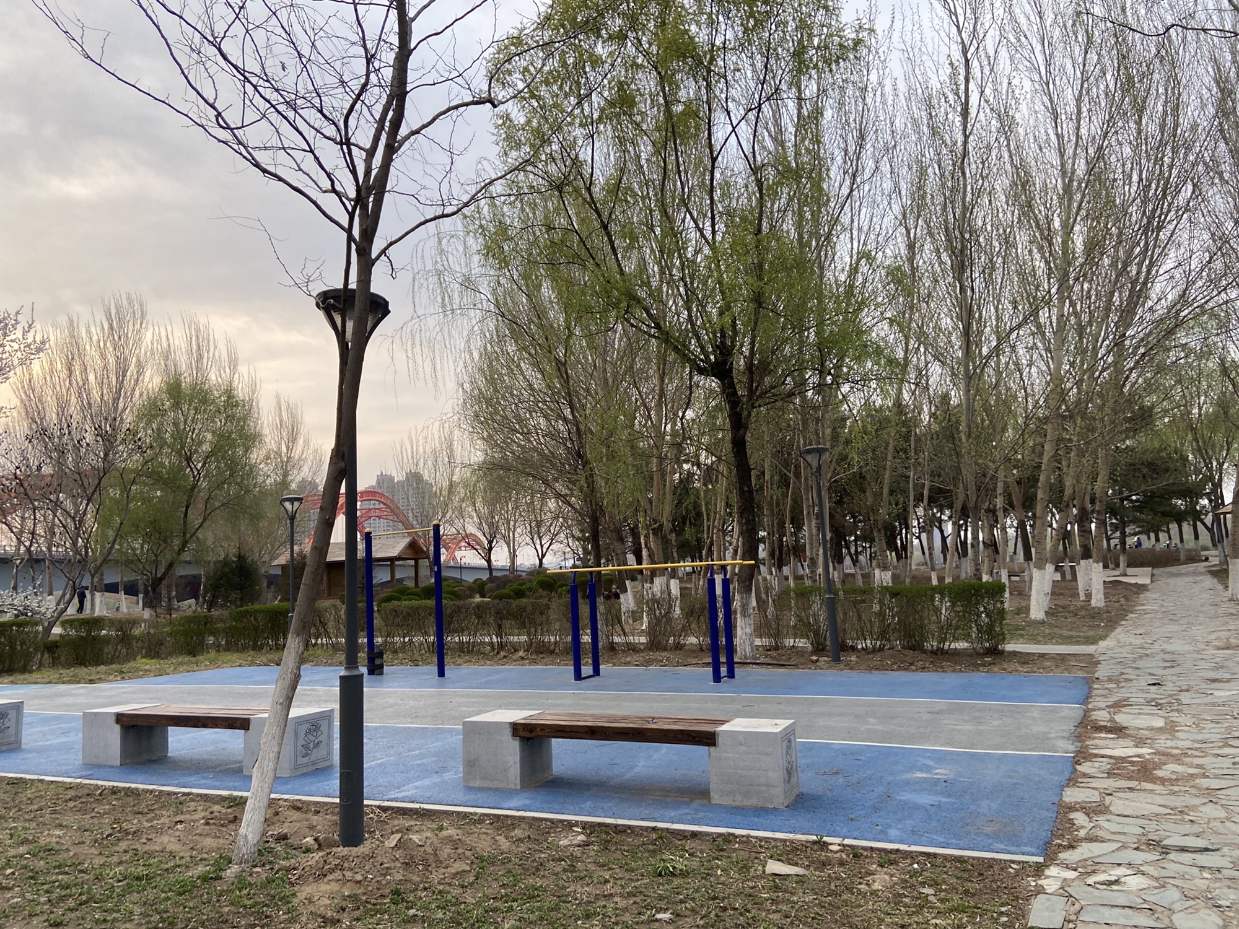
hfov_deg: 67.3
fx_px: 931
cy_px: 464
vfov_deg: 53.1
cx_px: 620
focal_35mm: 26
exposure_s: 1/121
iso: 50
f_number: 1.8
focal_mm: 4.25
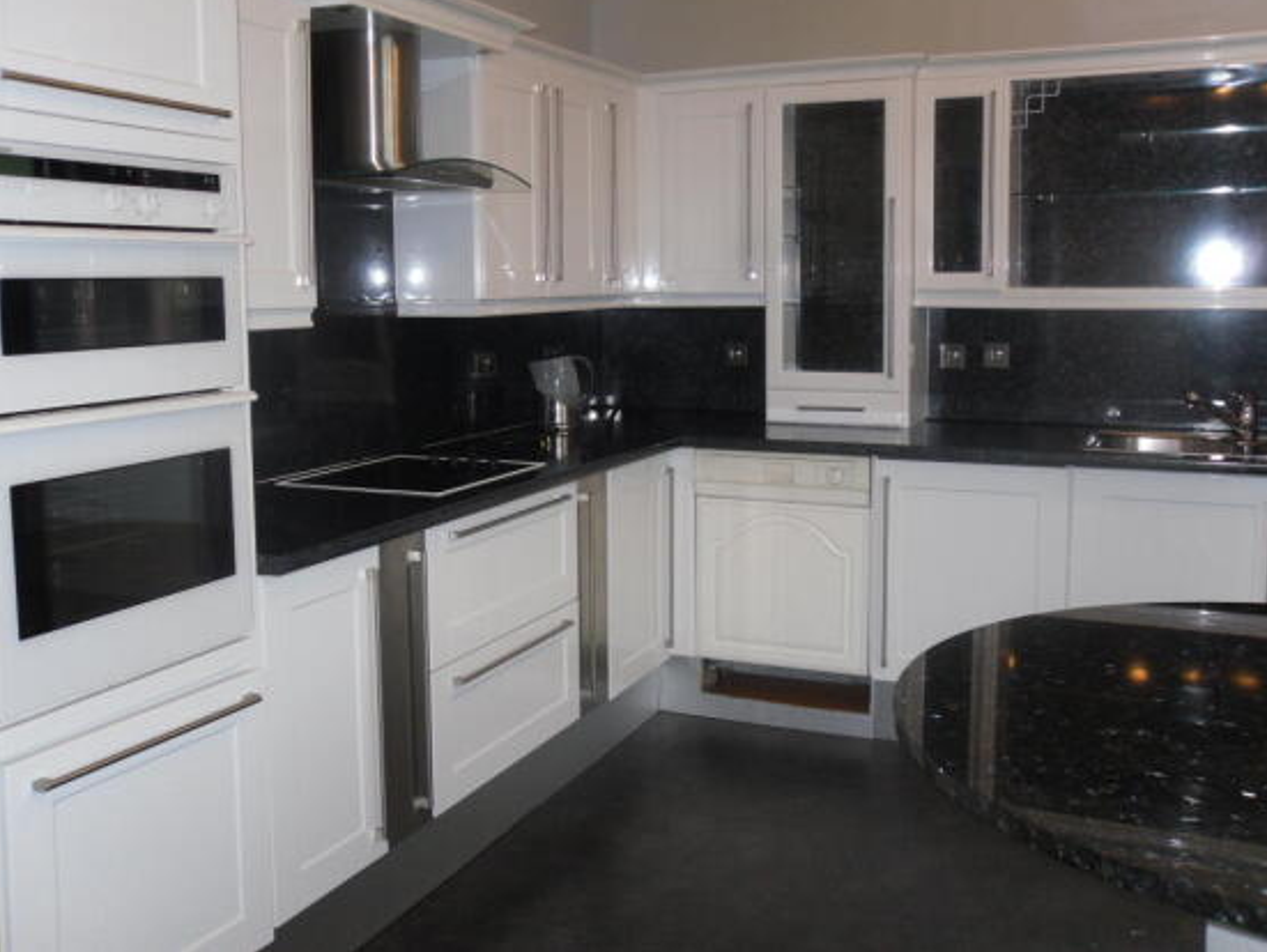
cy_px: 452
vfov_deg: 38.7
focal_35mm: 37
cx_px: 631
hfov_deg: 50.1
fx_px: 1355
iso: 200
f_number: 3.5
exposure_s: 1/45
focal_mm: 6.3
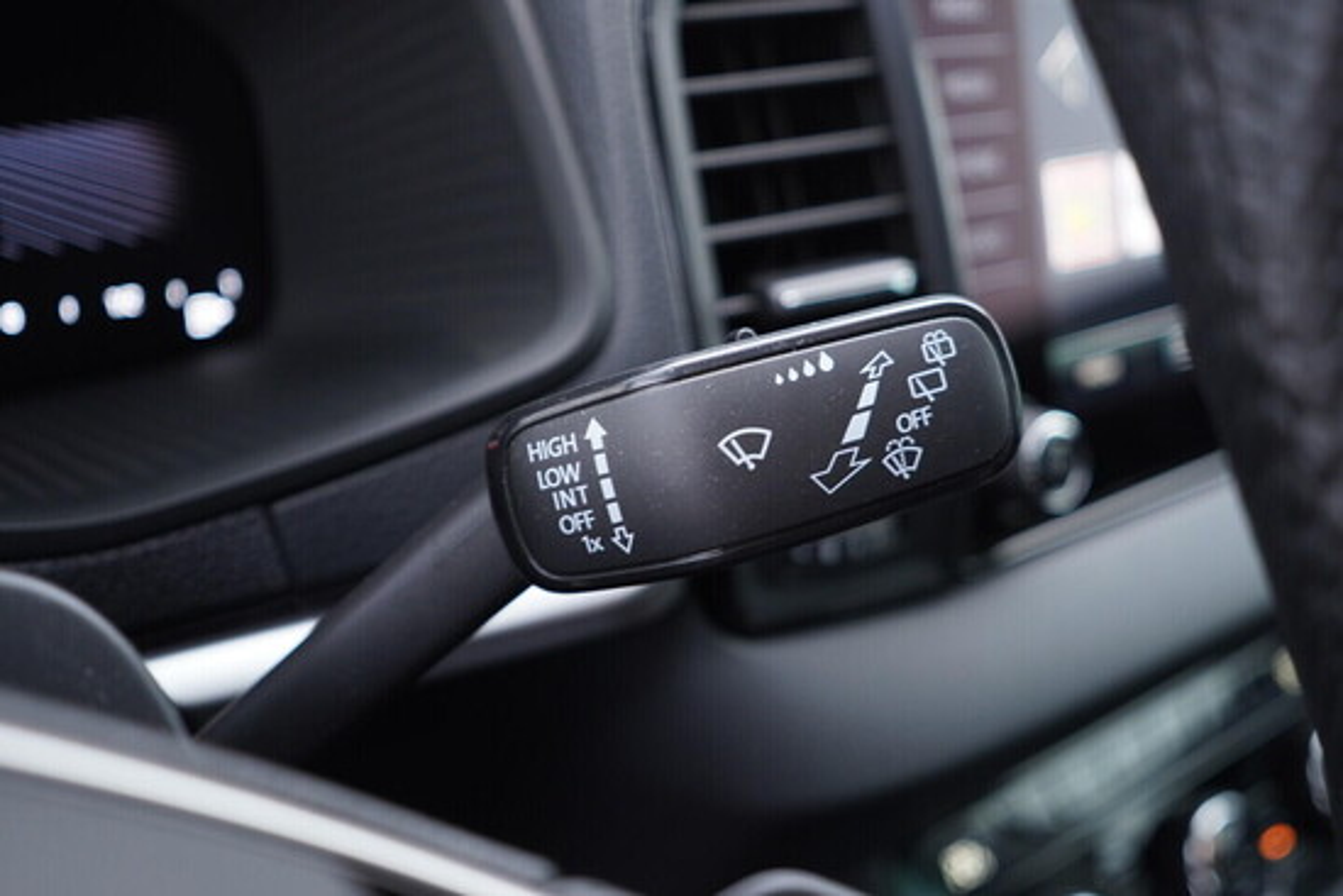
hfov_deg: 53.1
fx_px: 1343
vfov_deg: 36.9
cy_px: 448
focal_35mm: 36
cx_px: 672
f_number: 2.8
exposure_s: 1/40
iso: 400
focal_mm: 24
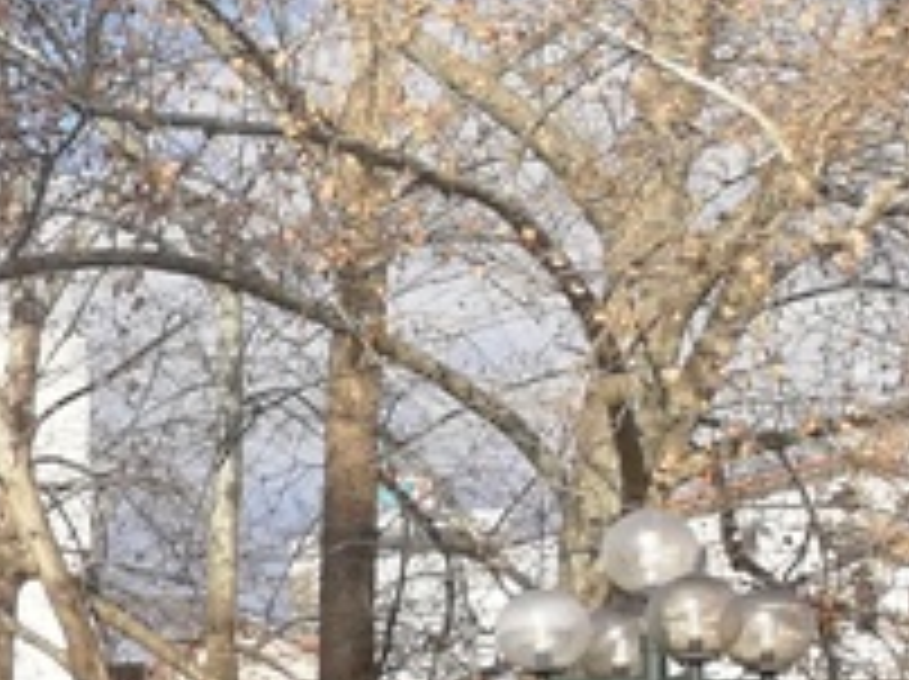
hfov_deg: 11.5
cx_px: -1386
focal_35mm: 137
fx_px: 3593
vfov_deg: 10.6
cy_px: 851
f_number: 2.2
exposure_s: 1/763
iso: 50
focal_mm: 3.81
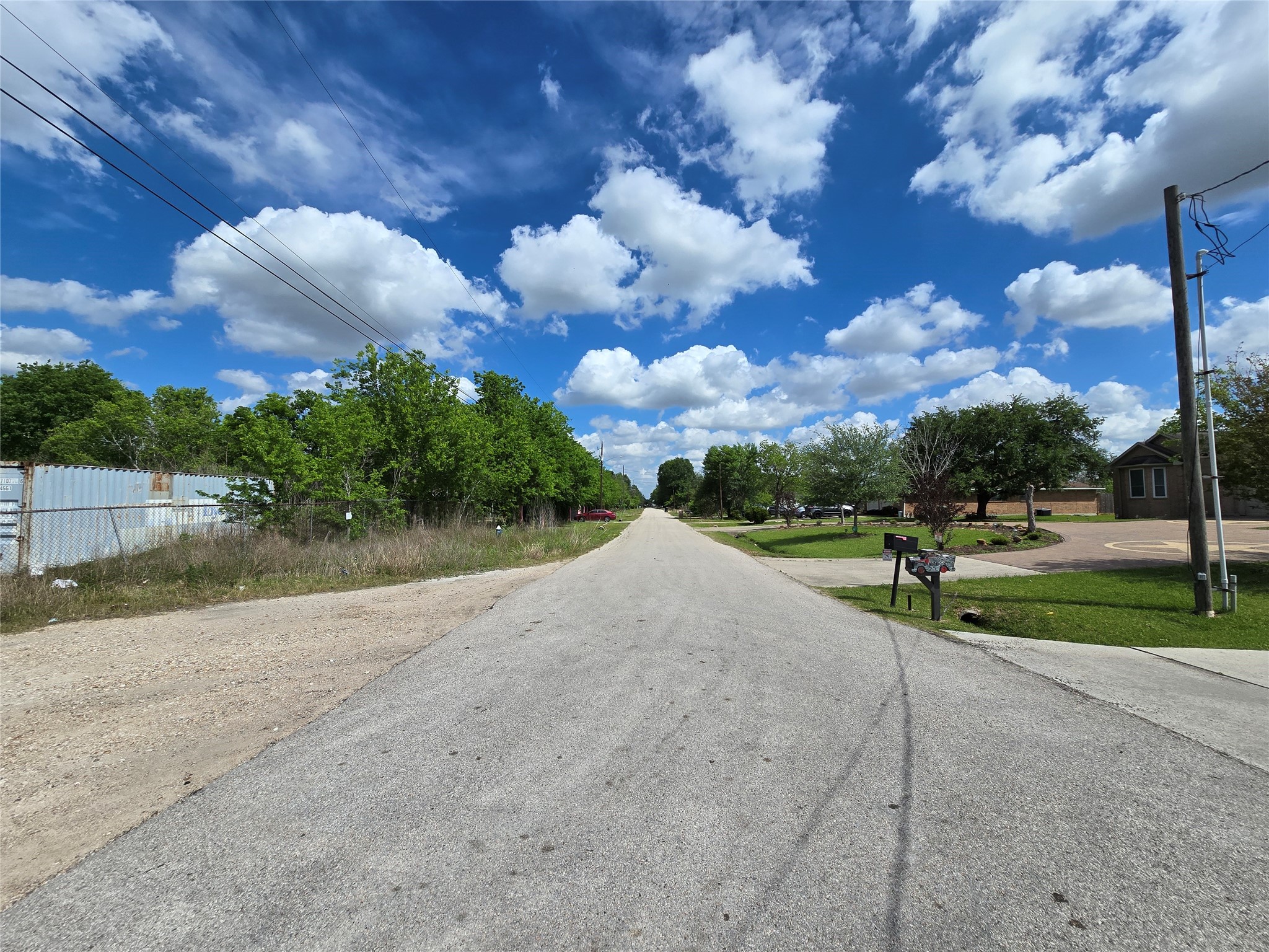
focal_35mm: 13
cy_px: 476
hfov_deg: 106.2
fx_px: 477
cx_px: 634
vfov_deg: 89.9
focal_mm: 2.2
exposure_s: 1/4131
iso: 50
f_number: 2.2
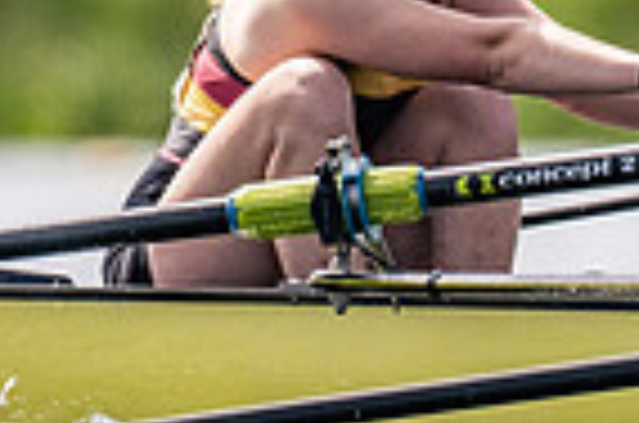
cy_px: 40
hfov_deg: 0.6
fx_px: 65138
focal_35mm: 3678
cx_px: 608
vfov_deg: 0.4
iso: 160
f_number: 4
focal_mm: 600
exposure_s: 1/2500
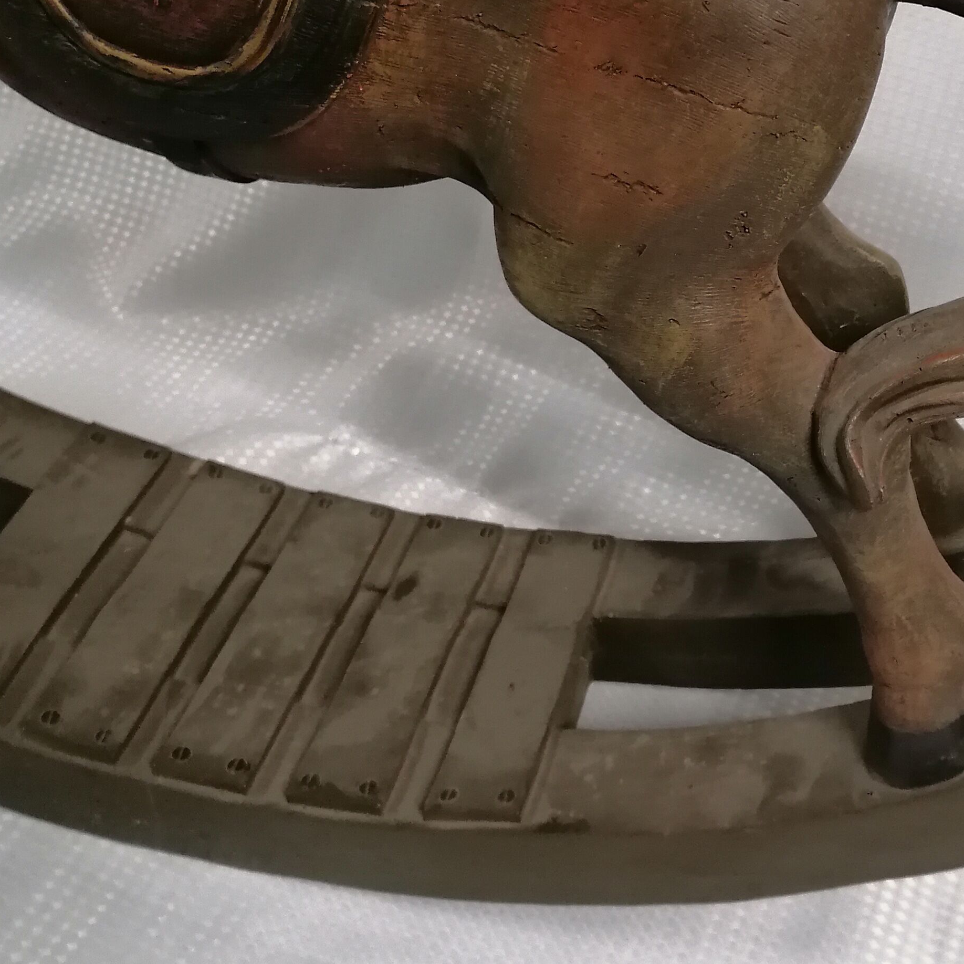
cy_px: 330
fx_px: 1638
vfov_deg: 32.5
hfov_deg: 32.1
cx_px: 743
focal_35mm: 52
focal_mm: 4.75
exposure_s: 1/25
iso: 400
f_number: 1.8
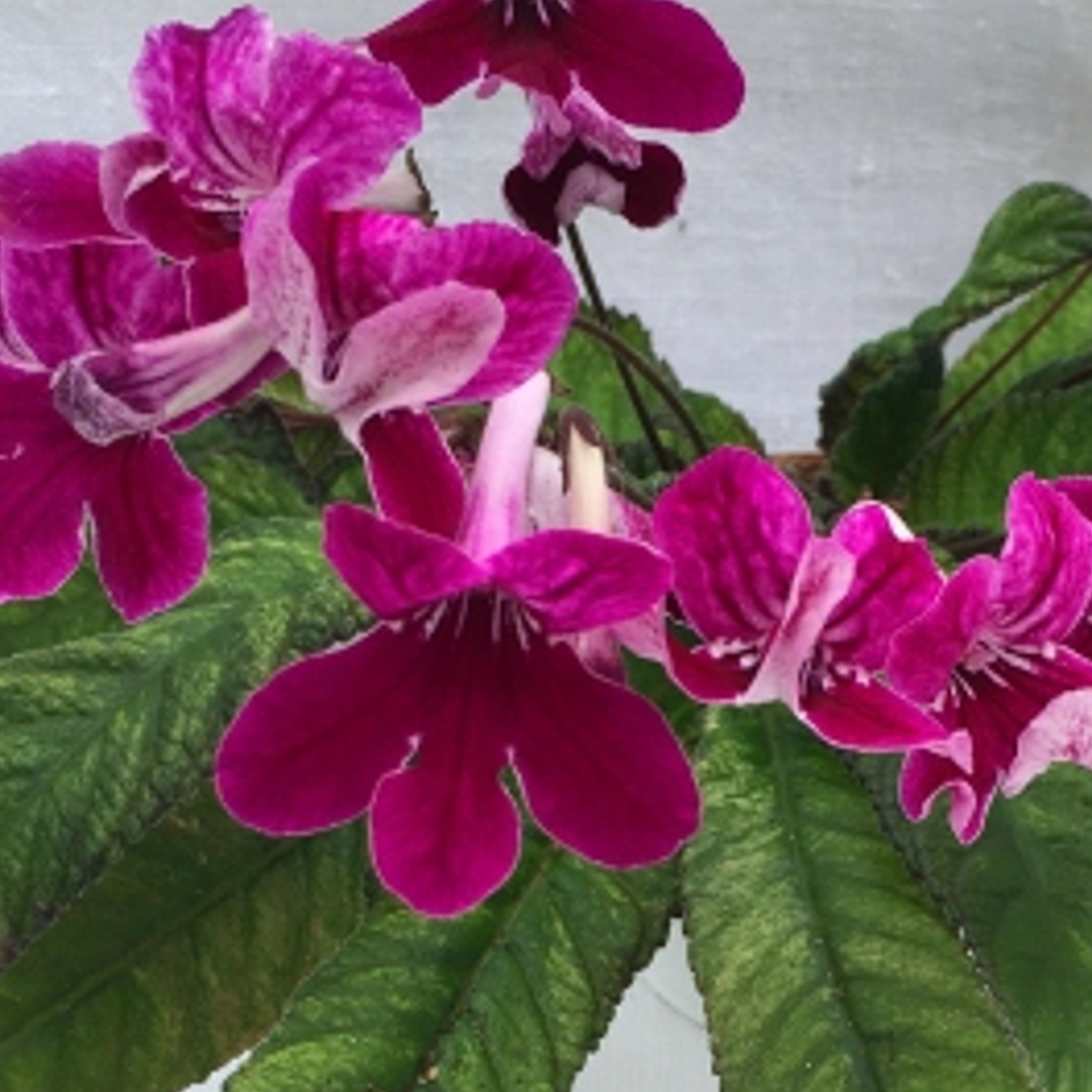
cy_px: 838
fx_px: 2427
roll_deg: -4.0
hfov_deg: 25.2
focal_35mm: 68
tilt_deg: -37.8
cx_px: 761
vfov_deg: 25.0
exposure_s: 1/974
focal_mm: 4.15
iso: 25
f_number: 2.2
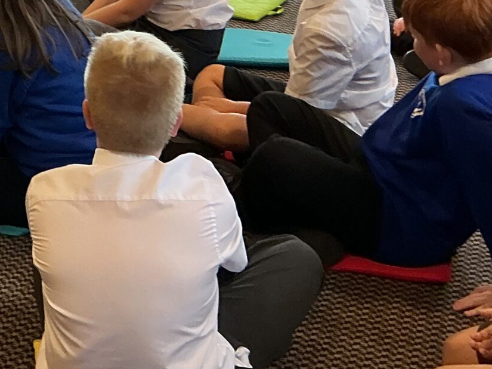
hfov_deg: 20.1
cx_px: -137
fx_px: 1279
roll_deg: +0.9
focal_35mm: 90
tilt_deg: -8.4
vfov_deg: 15.2
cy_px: -189
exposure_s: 1/60
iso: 80
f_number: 1.8
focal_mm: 3
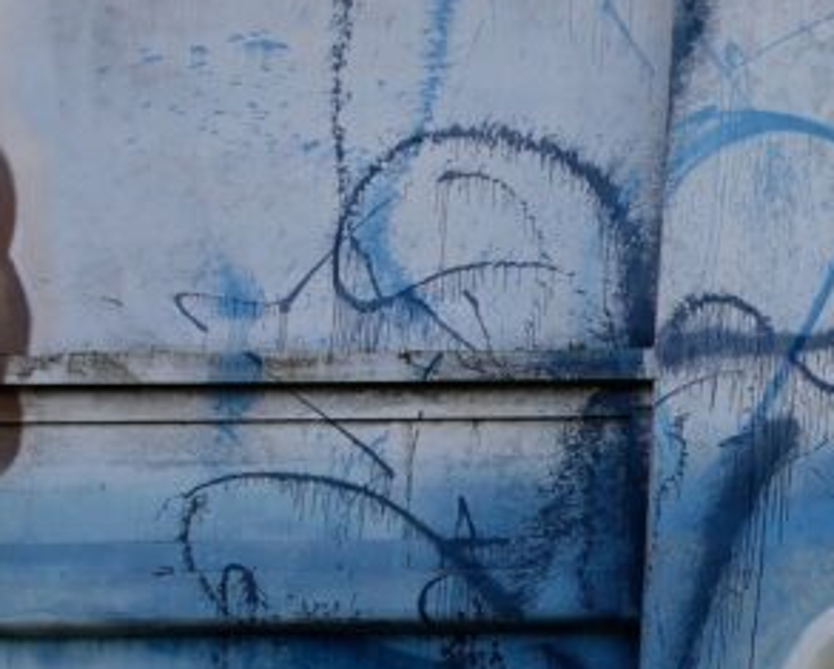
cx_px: 1950
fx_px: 3237
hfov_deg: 12.0
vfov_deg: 11.3
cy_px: 992
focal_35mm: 131
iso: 50
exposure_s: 1/2500
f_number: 2.8
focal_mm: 16
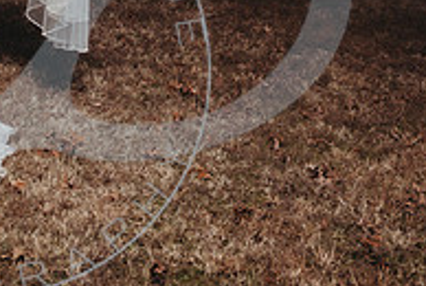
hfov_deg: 27.6
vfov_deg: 17.5
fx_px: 853
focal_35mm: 72
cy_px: -113
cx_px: 96
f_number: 2.8
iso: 200
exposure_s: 1/500
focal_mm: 24
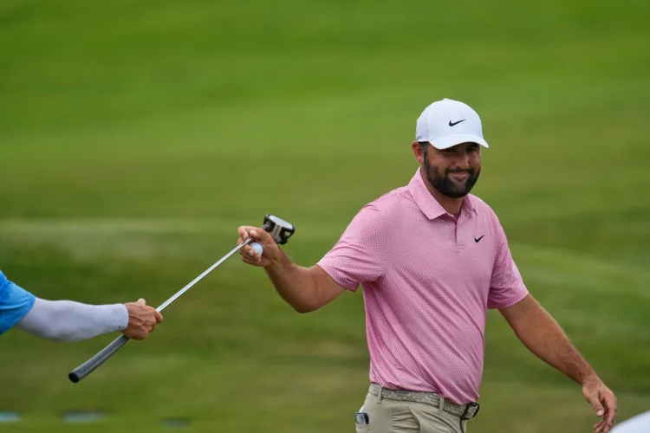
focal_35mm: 560
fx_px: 10110
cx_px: 325
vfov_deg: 2.5
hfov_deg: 3.7
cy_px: 216
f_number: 4
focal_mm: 560
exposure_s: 1/2000
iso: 500
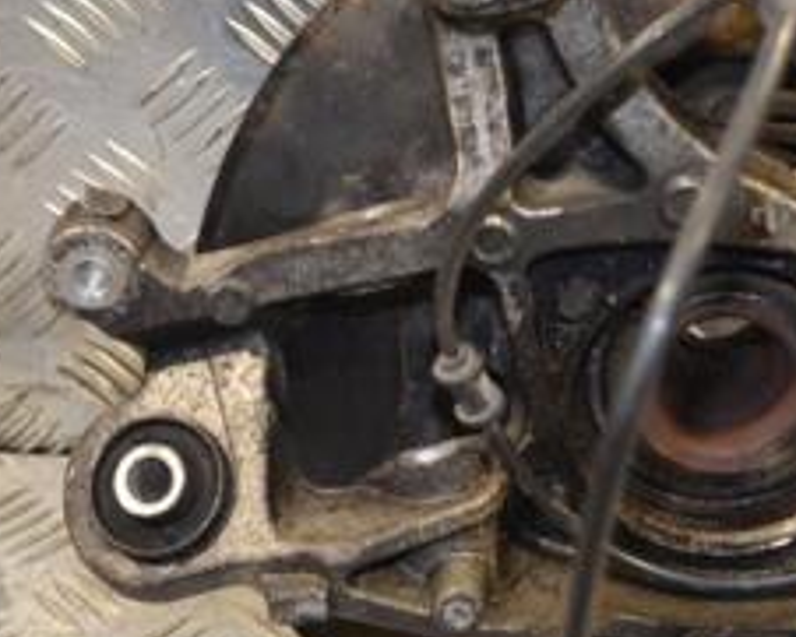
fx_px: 2286
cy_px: 489
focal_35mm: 97
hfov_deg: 19.8
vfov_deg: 15.8
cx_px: 380
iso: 400
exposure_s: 1/100
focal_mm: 26
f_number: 4.2
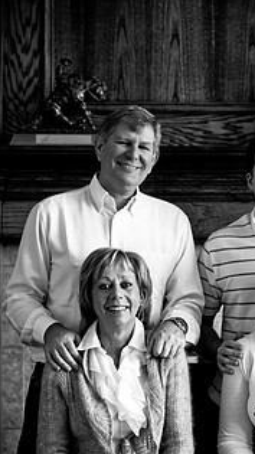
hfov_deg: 10.8
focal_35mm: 112
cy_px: 262
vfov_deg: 19.1
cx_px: 201
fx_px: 1347
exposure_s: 1/50
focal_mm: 50
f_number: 2.8
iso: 200
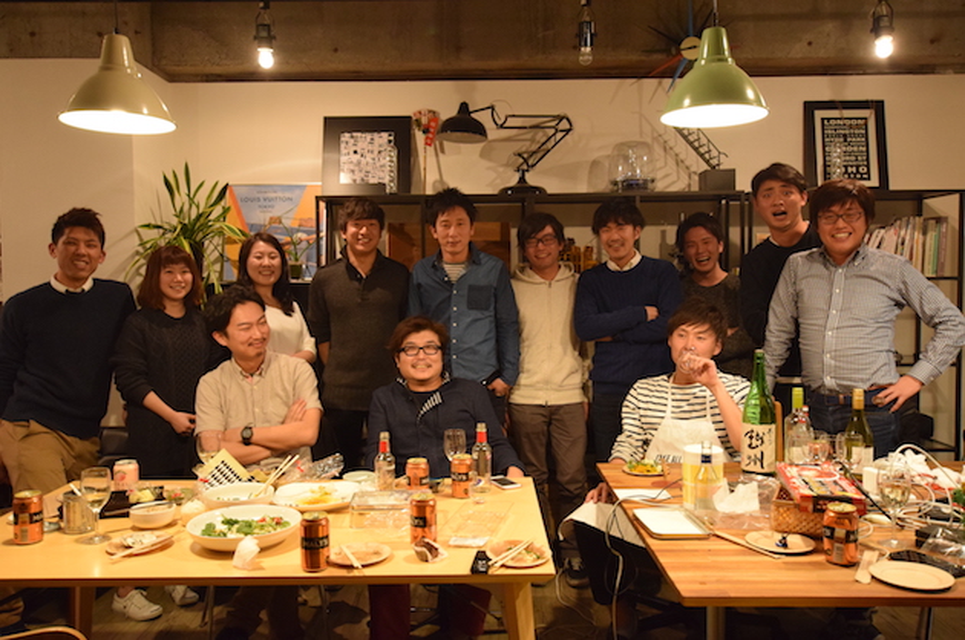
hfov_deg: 62.0
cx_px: 482
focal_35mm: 30
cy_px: 320
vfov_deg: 43.5
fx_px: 803
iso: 2500
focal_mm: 20
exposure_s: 1/60
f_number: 3.5
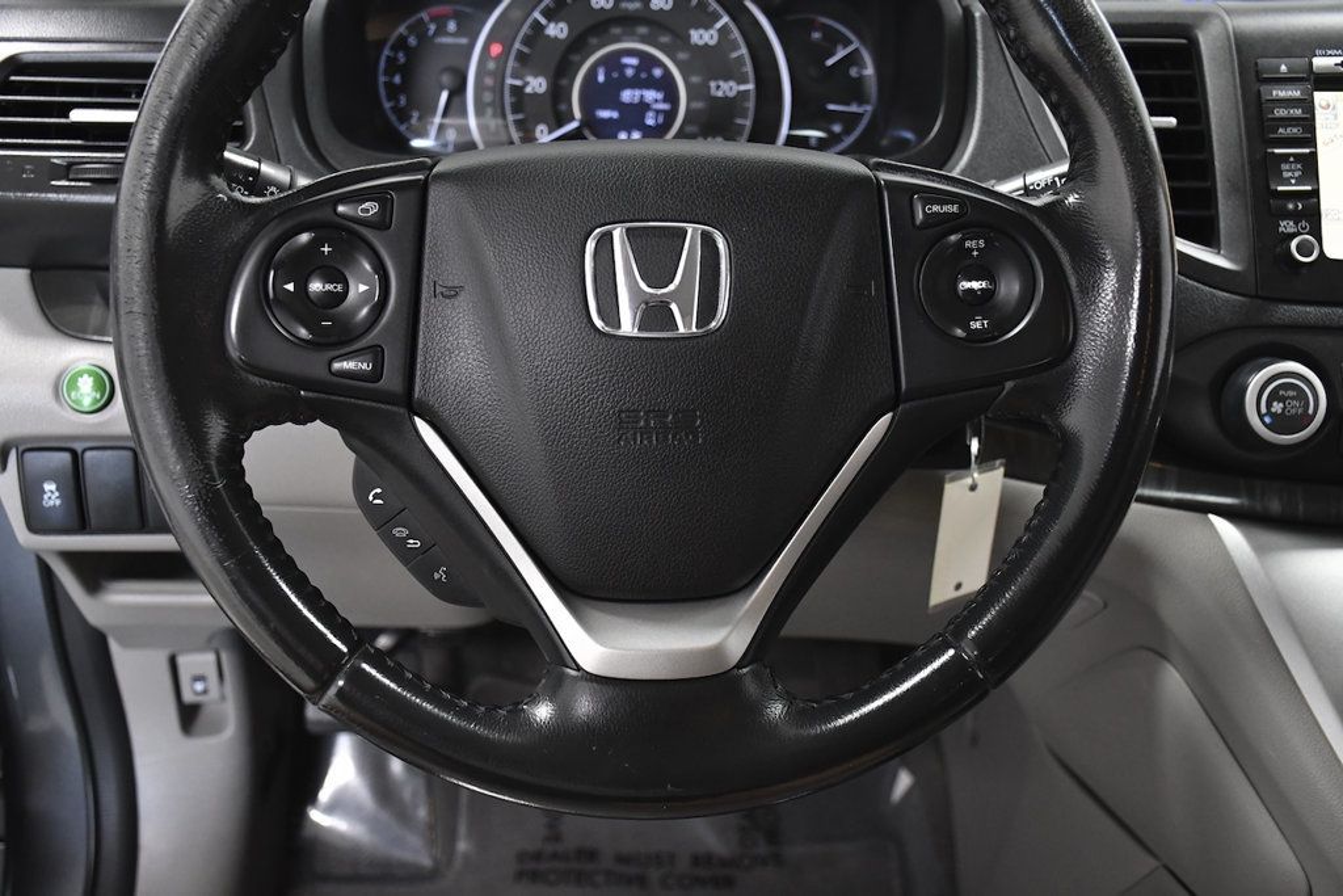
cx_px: 672
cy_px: 448
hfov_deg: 49.5
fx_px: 1455
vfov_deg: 34.2
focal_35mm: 39
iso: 2500
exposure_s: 1/200
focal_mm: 26
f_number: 3.8
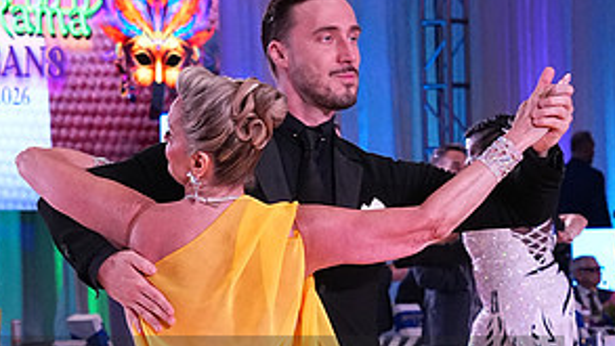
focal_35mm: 245
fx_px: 3996
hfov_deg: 8.8
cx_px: 276
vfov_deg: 4.9
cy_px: 407
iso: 3200
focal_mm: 79
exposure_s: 1/320
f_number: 6.3
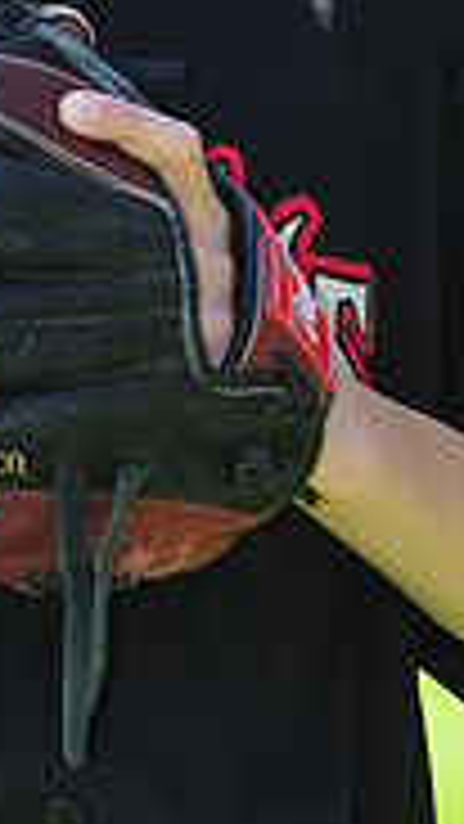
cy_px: -320
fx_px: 14473
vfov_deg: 3.3
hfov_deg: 1.8
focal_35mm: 662
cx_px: -27
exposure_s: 1/200
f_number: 7.1
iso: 200
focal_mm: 200
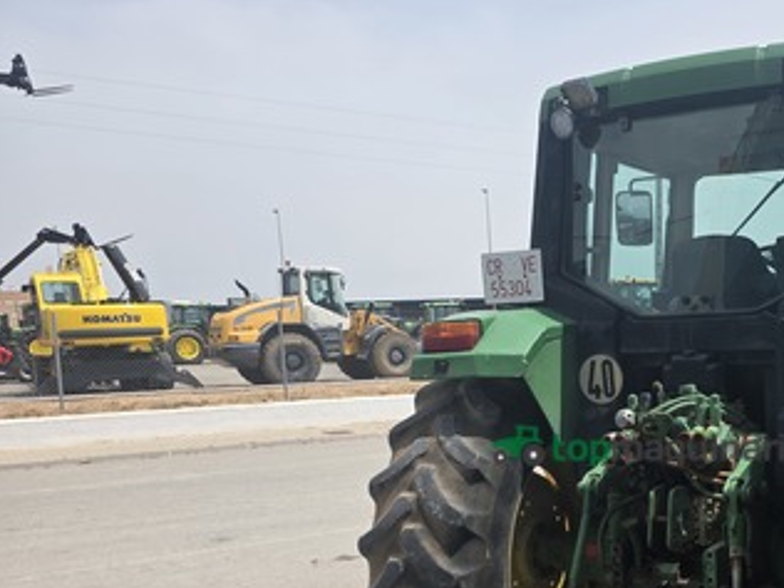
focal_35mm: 40
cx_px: 679
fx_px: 906
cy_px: 447
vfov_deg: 35.1
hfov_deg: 43.5
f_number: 1.7
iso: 80
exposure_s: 1/5017
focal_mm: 6.3
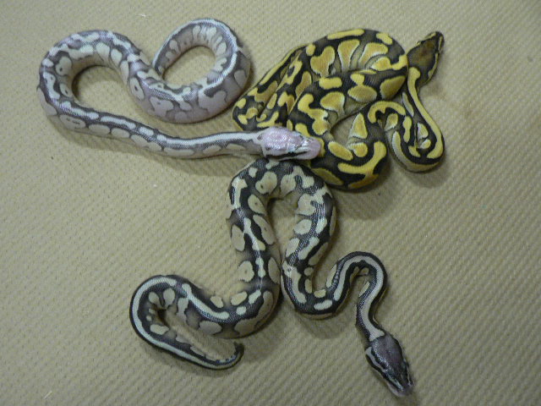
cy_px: 203
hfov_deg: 51.4
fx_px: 563
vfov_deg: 39.7
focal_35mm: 36
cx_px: 270
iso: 200
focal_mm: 6
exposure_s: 1/13
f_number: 2.8
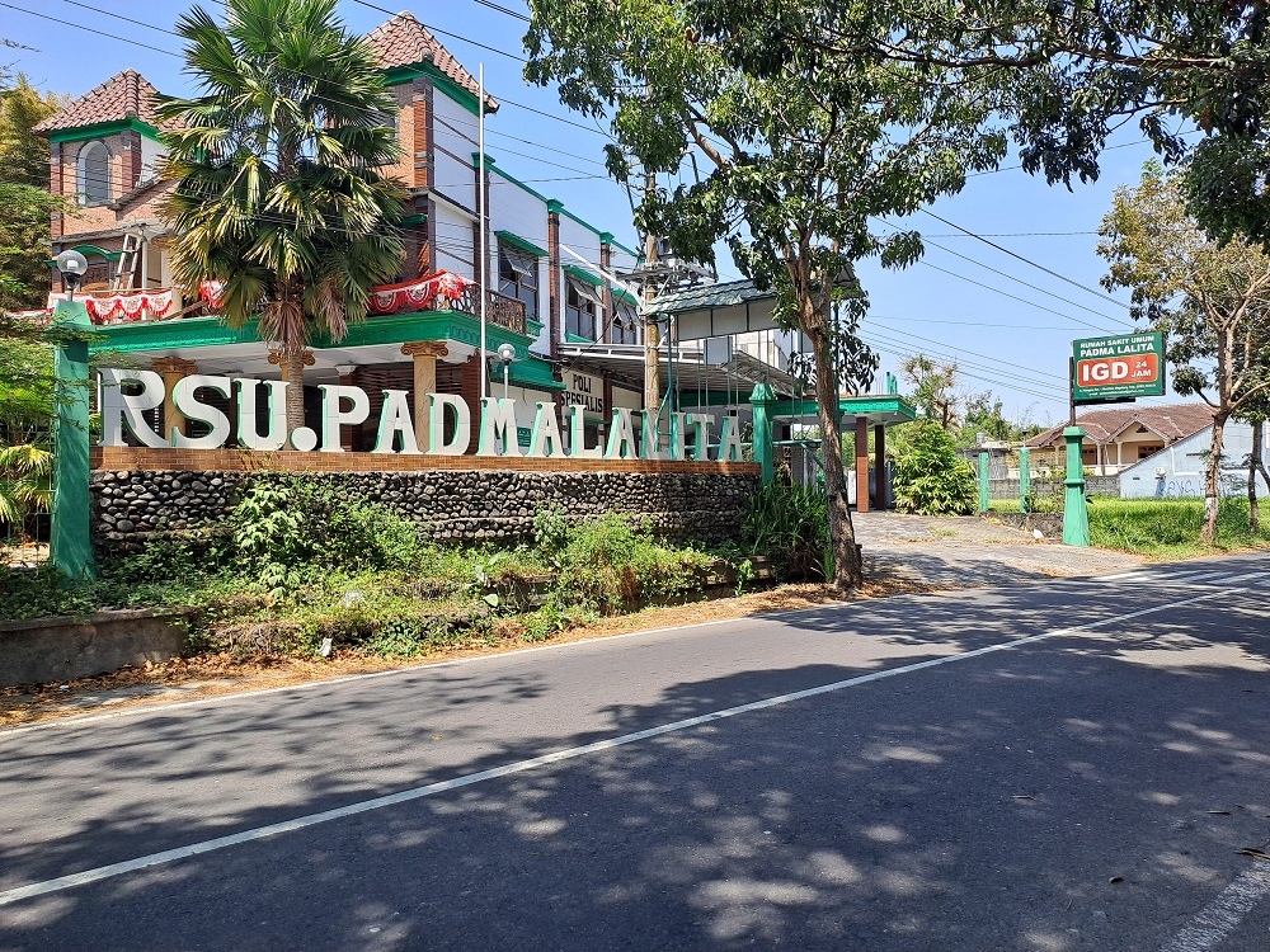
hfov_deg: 69.4
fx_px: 917
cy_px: 476
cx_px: 635
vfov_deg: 54.9
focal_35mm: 25
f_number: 1.8
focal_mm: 4.65
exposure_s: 1/920
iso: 32
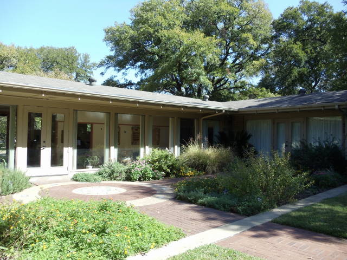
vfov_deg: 32.9
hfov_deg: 42.9
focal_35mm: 44
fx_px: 441
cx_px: 174
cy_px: 130
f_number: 3.5
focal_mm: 6
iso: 100
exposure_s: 1/400
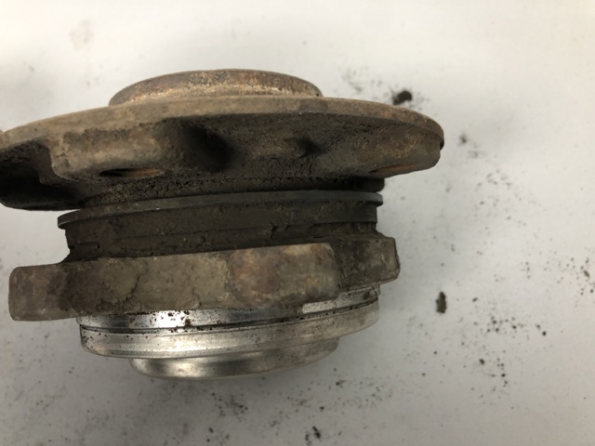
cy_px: 223
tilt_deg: -70.2
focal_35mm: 28
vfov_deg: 49.7
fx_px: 481
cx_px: 298
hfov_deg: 63.4
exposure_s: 1/17
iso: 64
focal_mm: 4
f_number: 1.8
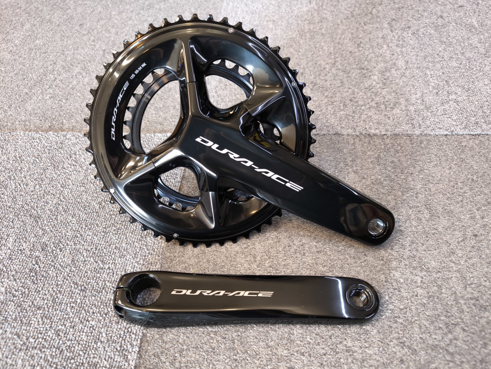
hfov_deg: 71.6
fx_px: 340
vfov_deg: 56.8
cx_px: 246
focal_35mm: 24
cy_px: 184
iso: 100
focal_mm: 6.92
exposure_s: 1/15
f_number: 1.9
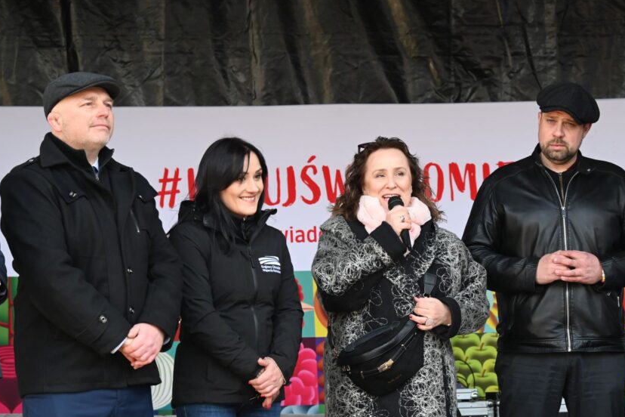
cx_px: 291
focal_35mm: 110
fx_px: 1910
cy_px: 253
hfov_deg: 18.6
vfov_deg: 12.4
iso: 2000
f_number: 6.3
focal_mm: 89
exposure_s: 1/500
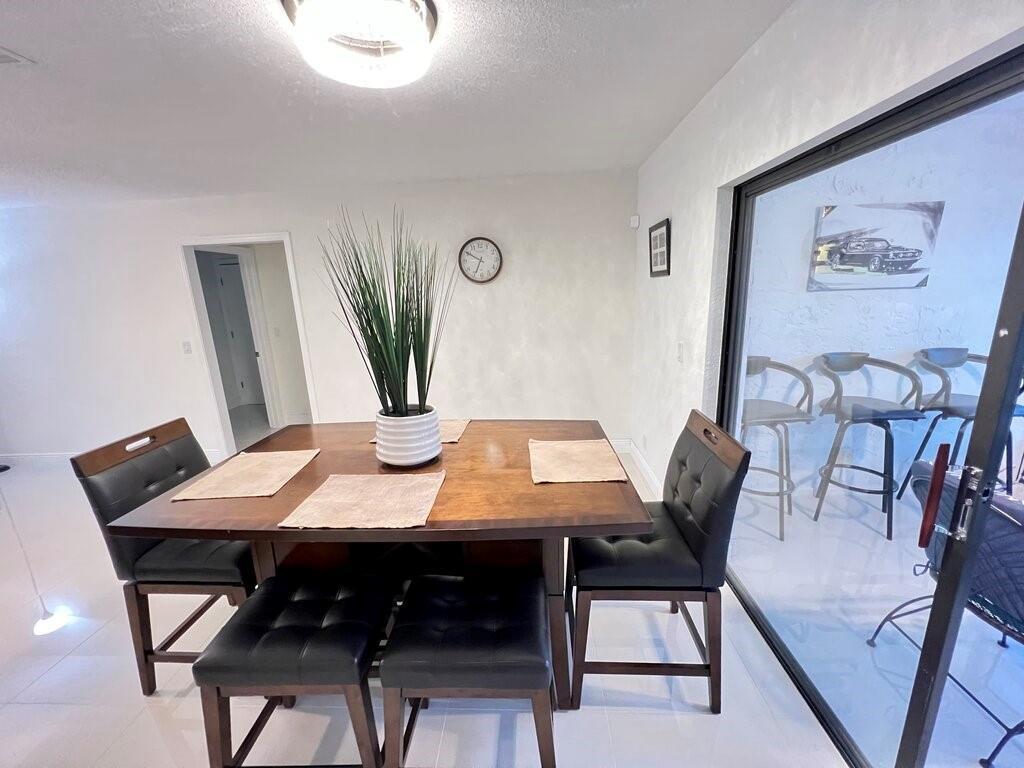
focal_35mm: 13
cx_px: 512
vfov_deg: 89.9
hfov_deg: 106.2
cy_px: 384
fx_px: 385
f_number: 1.8
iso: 800
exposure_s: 1/40
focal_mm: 1.57
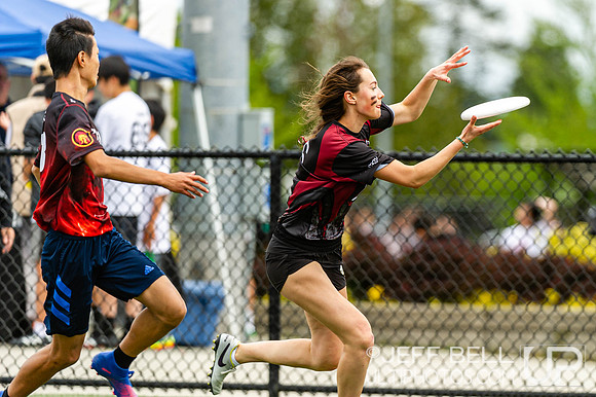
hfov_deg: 4.4
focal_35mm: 470
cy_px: 224
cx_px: 401
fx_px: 7770
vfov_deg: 2.9
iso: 280
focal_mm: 340
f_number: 4
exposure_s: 1/1000
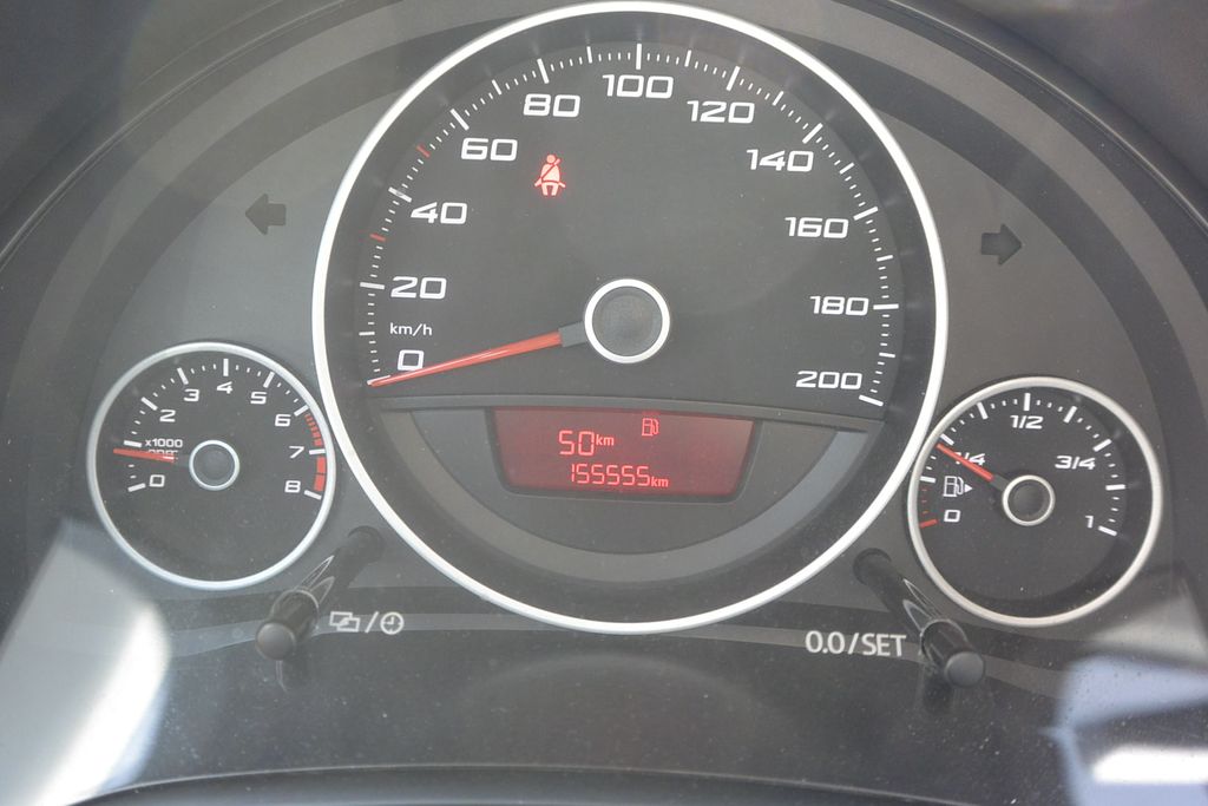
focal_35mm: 35
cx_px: 604
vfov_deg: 37.9
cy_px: 403
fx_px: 1175
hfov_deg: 54.4
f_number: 4
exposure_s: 1/80
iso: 400
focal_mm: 13.1
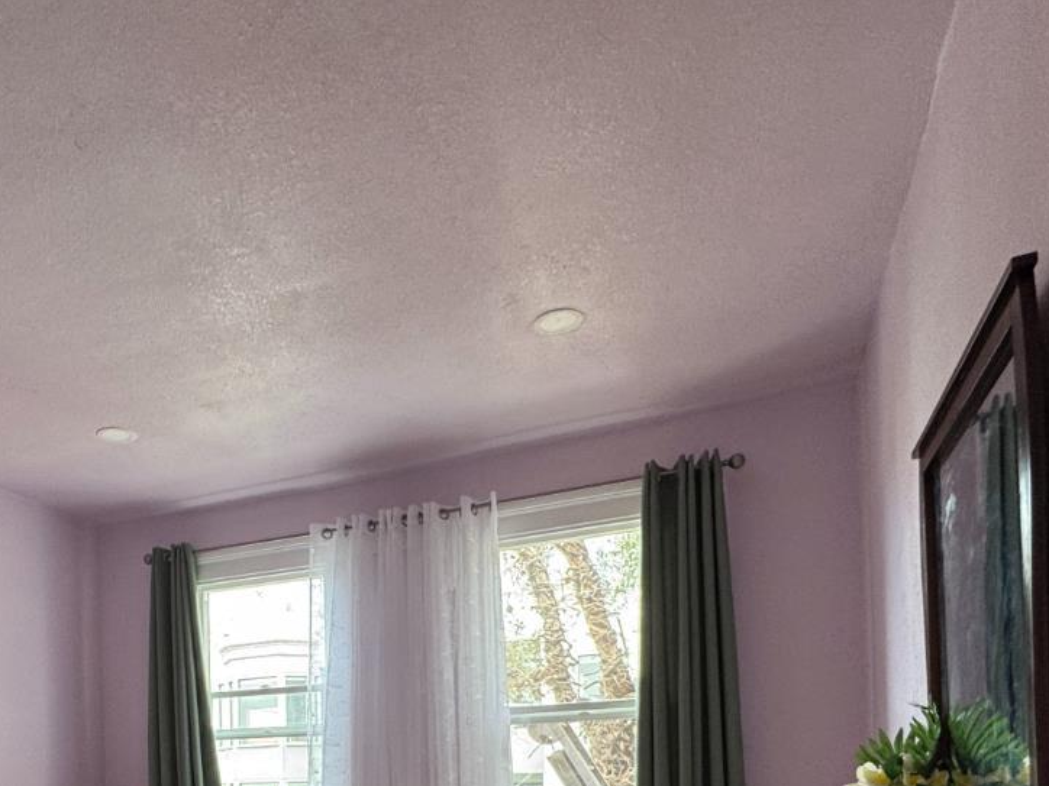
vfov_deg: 41.8
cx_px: 312
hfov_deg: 59.5
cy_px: 787
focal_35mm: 29
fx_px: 879
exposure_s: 1/120
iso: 160
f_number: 2.2
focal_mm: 2.22
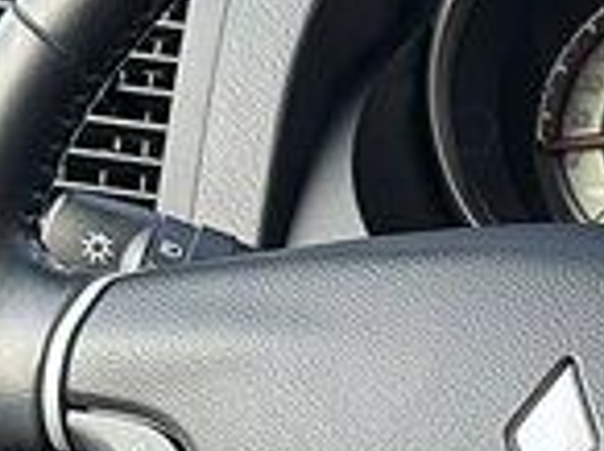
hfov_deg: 10.9
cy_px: 497
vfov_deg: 8.2
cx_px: 600
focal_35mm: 180
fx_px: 3136
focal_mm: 6.76
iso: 100
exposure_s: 1/82
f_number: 1.78
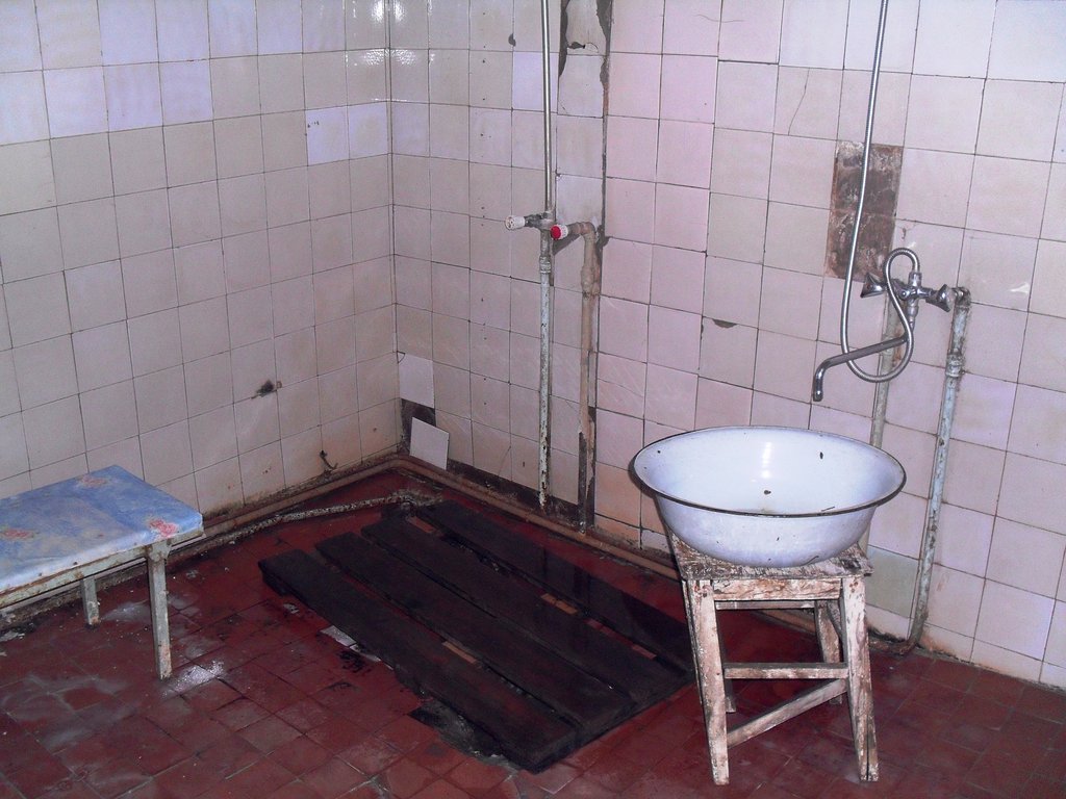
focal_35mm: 35
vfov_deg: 40.7
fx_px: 1078
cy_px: 400
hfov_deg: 52.6
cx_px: 533
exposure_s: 1/45
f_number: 3.2
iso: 200
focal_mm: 6.3
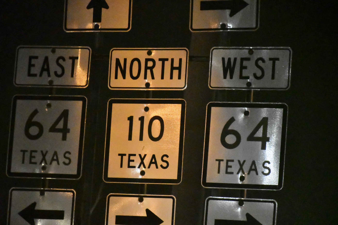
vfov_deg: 6.5
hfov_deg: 9.8
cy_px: 112
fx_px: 1972
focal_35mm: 210
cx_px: 169
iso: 51200
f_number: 5.6
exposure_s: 1/160
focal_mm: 140
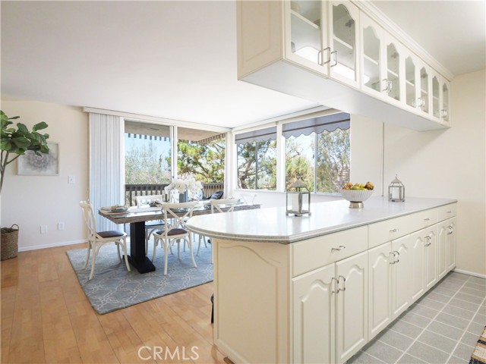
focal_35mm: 18
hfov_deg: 87.8
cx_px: 243
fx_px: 253
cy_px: 182
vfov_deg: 71.6
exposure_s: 1/160
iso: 2000
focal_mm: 9
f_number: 8
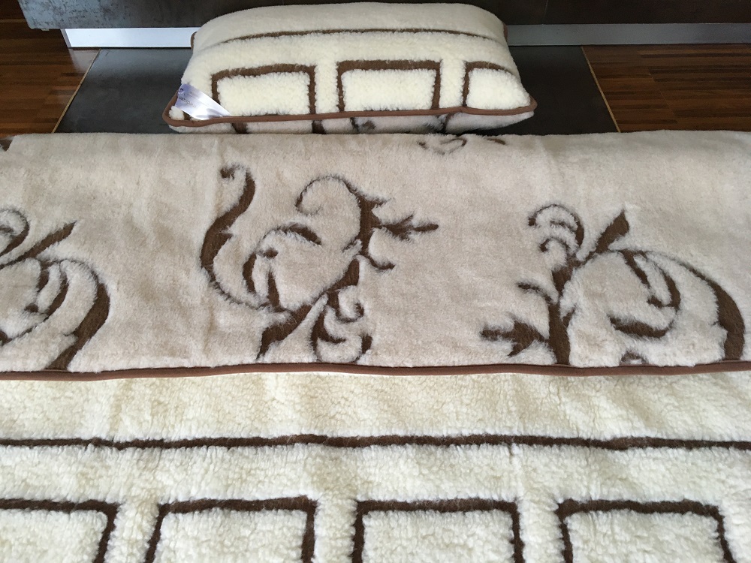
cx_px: 376
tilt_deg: -49.8
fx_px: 629
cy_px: 282
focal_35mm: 29
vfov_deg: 48.2
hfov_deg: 61.7
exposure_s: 1/33
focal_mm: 4.15
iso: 125
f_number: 2.2
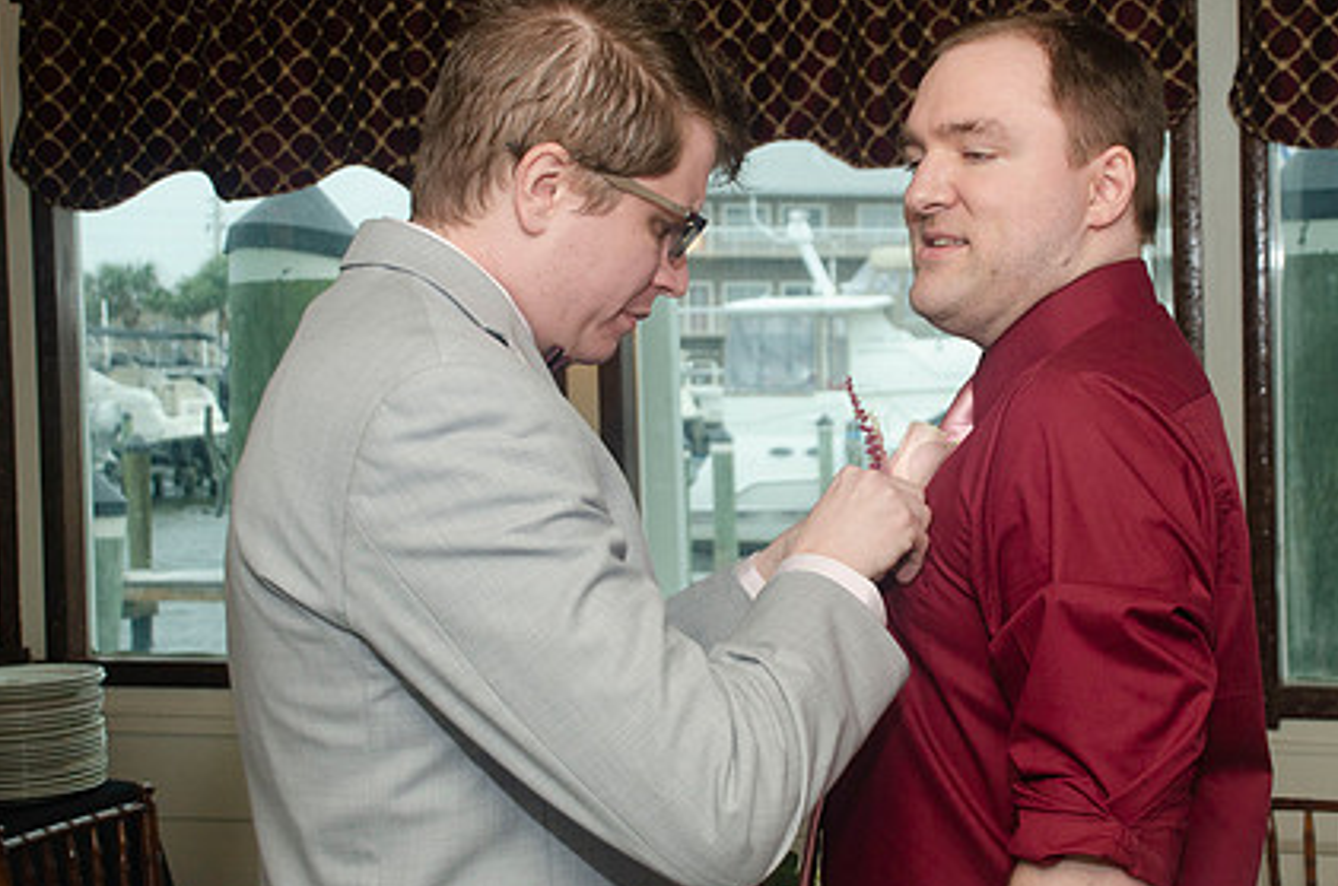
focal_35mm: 64
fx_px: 2374
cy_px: 422
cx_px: 814
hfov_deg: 31.4
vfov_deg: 21.2
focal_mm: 31
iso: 400
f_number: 5.6
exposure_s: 1/80
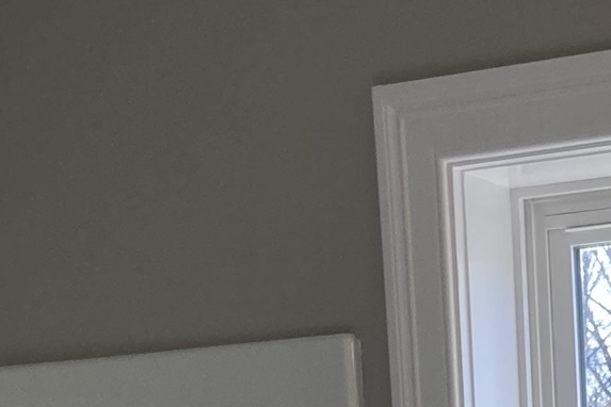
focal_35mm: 117
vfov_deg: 9.7
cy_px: 1119
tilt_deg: -12.0
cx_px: 724
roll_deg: +1.7
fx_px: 1986
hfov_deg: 16.8
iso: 32
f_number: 1.8
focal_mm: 3.99
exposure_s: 1/120
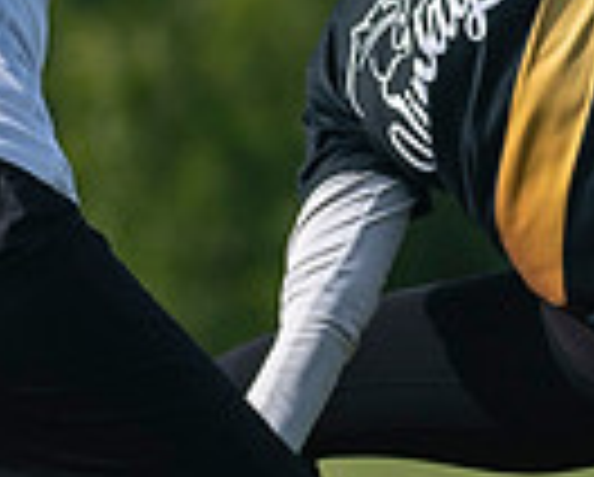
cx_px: 364
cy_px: 101
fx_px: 41322
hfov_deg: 0.8
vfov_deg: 0.7
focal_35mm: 2347
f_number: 4
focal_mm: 200
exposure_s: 1/1250
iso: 100
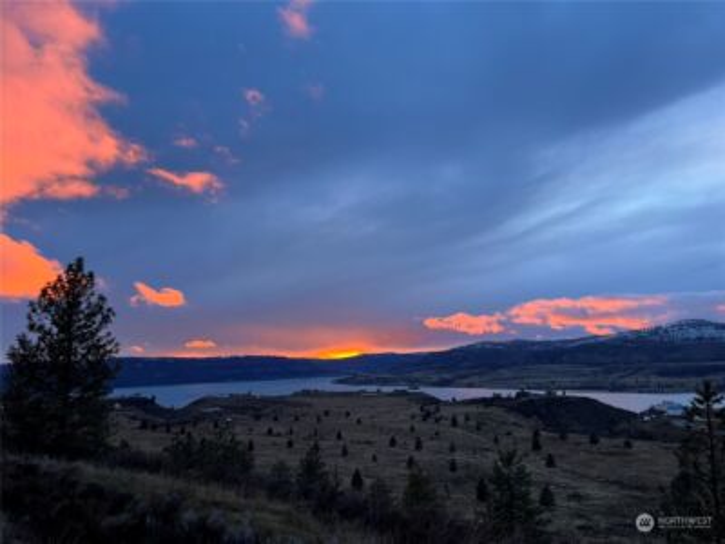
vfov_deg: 53.1
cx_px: 362
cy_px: 272
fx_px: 545
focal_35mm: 26
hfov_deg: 67.3
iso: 80
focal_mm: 5.1
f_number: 1.6
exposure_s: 1/122
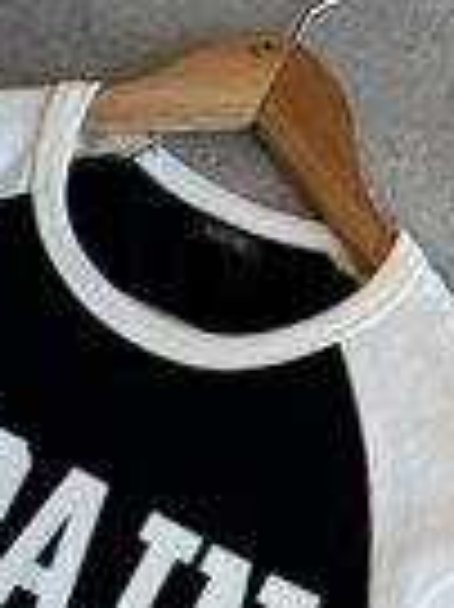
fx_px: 1664
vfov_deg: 18.2
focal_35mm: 95
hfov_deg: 14.8
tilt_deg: -85.0
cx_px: -139
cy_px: 939
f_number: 1.78
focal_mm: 6.76
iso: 80
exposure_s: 1/349
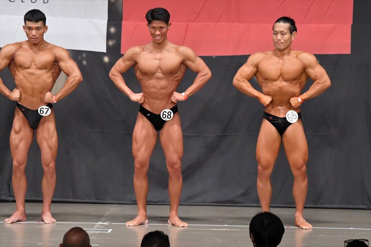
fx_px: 2318
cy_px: 124
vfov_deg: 6.1
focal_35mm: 225
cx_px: 186
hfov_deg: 9.2
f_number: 5.6
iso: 6400
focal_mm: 150
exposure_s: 1/400
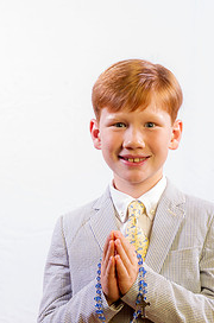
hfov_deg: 11.7
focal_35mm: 116
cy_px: 218
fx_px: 1040
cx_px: 154
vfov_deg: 17.6
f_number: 8
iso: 100
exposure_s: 1/160
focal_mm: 70
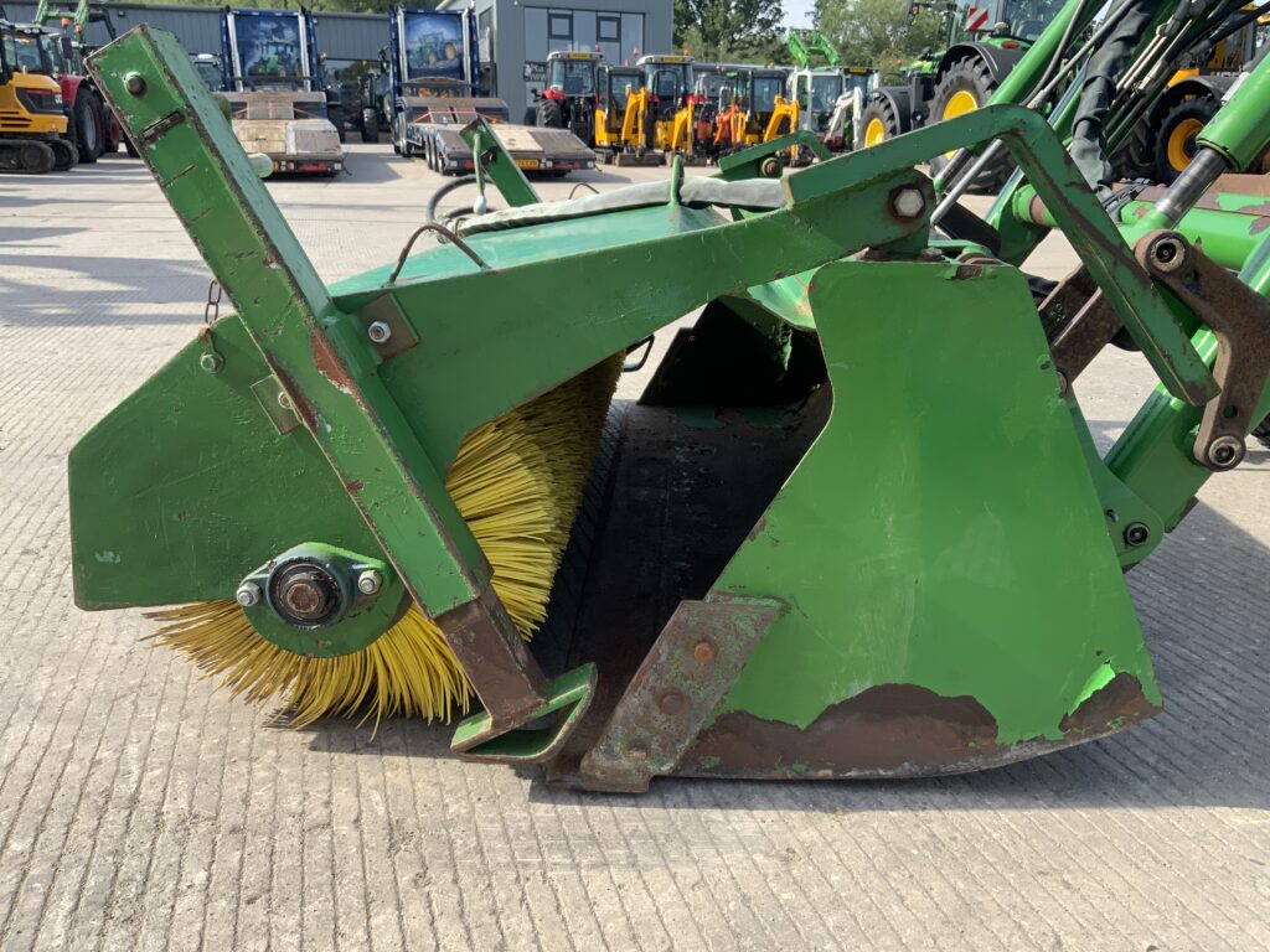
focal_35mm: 29
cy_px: 476
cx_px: 635
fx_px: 1064
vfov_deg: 48.2
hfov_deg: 61.7
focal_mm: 3
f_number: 1.8
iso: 16
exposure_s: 1/613
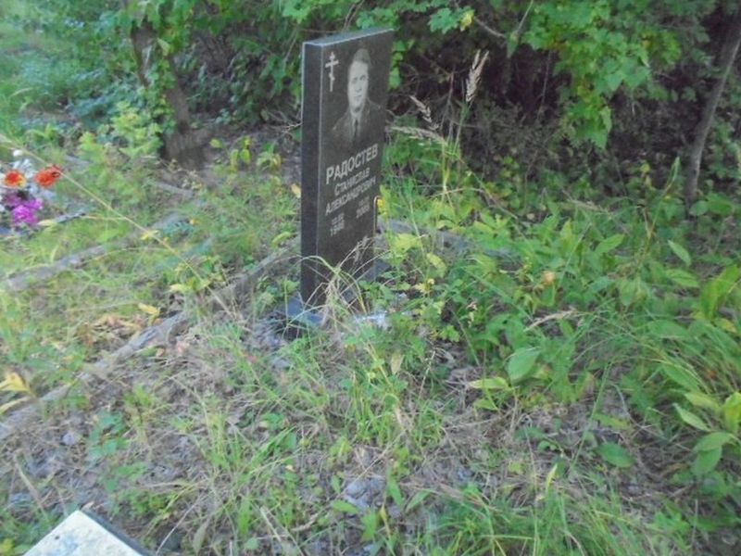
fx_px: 557
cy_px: 278
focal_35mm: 26
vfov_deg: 53.1
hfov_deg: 67.3
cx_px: 370
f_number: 3.5
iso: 1250
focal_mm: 4.6
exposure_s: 1/200
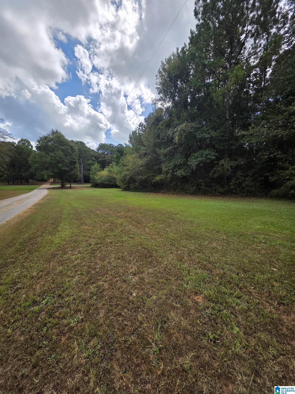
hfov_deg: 89.9
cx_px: 148
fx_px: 148
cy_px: 197
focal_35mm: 13
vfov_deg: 106.2
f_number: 1.9
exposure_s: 1/1632
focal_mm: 2.2
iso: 40
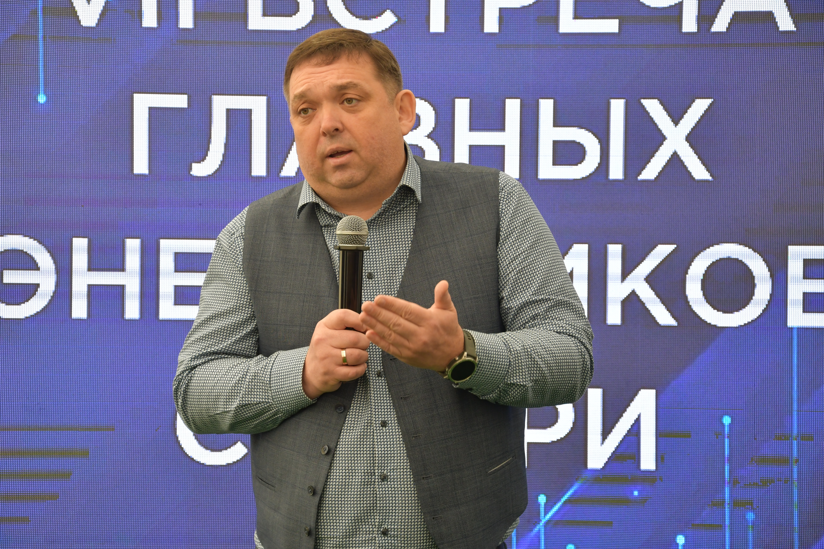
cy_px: 274
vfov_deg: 13.0
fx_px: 2403
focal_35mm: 105
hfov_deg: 19.5
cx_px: 412
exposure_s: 1/250
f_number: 5.3
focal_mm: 70
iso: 800
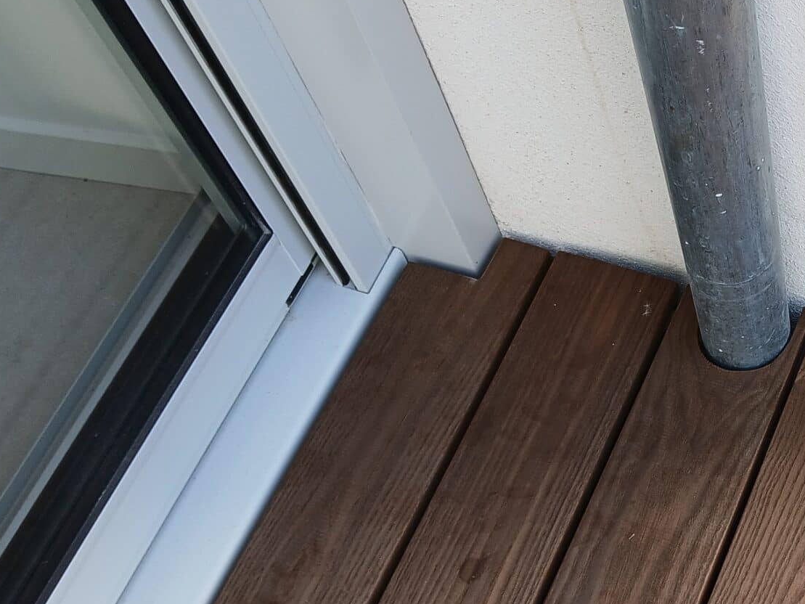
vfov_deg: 24.4
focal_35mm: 60
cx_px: 803
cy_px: 351
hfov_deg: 30.0
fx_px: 1395
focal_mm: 3.98
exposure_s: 1/120
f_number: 1.8
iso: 32
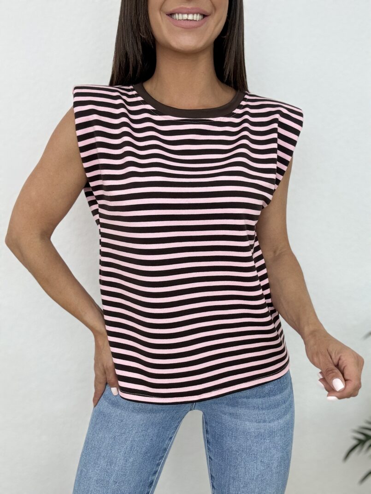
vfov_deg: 60.0
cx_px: 186
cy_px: 247
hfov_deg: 46.8
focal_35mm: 30
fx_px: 429
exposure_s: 1/100
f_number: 1.9
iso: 40
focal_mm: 2.69
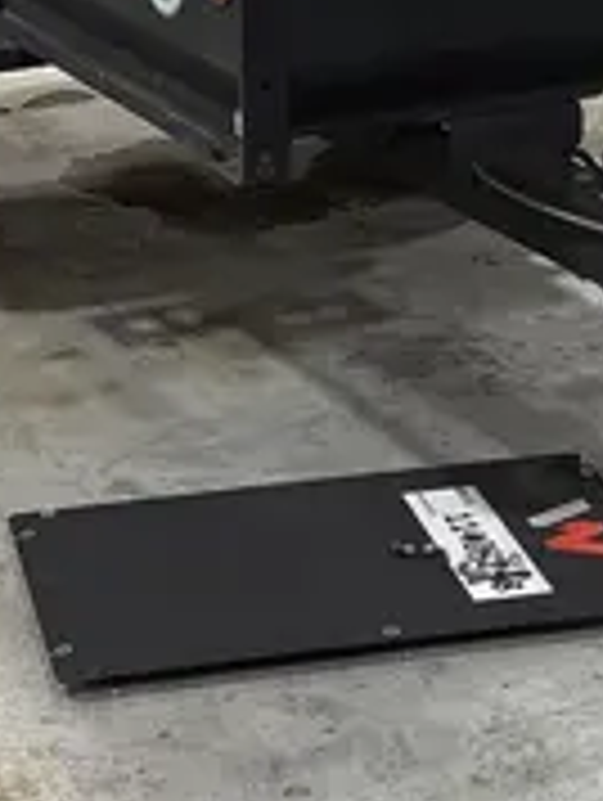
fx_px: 2479
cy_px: 11
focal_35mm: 107
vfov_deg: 17.9
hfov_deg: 13.9
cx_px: 324
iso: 125
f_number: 1.6
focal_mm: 5.96
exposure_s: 1/69
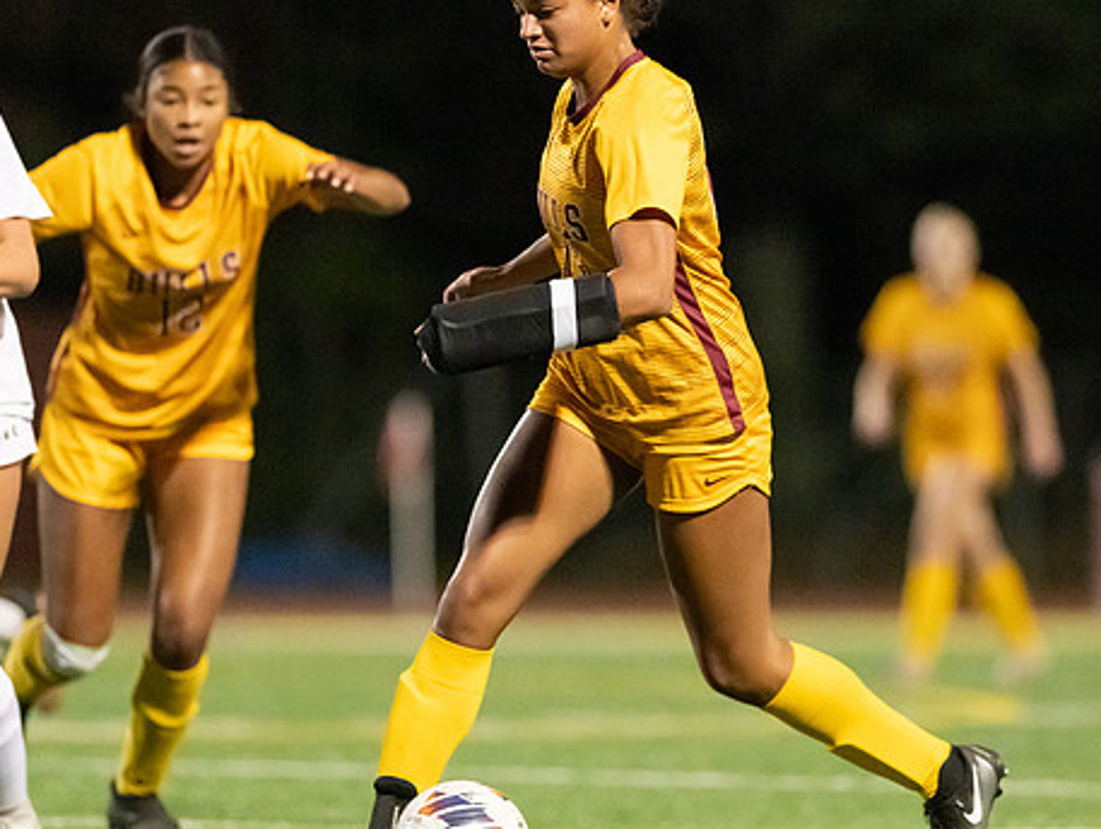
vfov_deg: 3.2
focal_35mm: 468
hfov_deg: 4.2
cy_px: 394
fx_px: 14905
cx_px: 692
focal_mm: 300
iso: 16000
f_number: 2.8
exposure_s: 1/1000
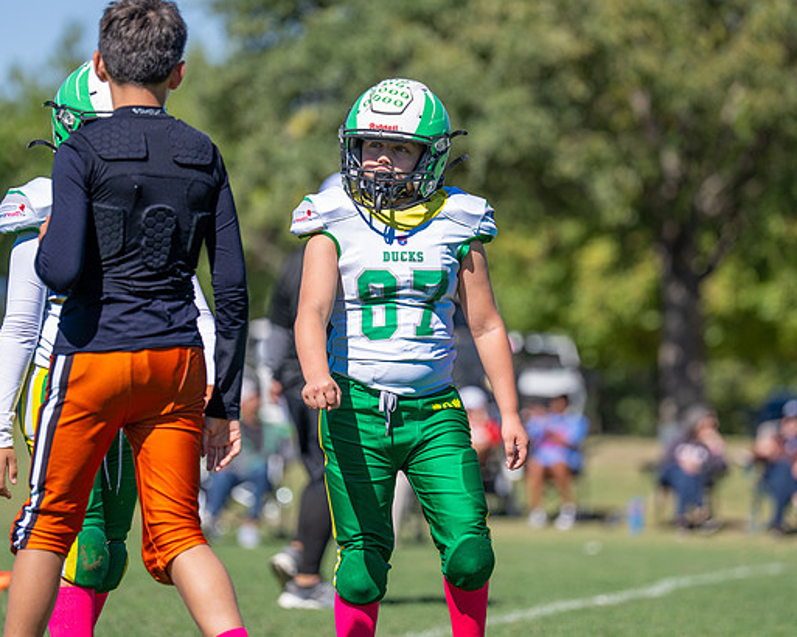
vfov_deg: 7.3
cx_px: 409
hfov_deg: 9.1
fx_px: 4999
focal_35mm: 212
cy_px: 259
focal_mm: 153
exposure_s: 1/3200
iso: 160
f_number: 2.8
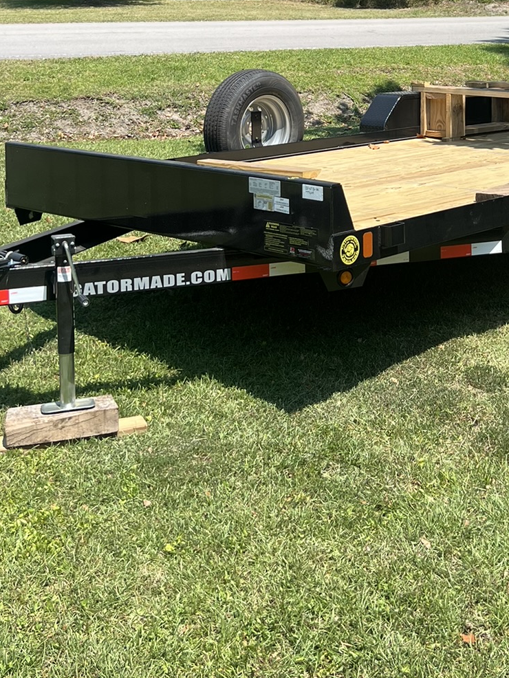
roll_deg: -1.1
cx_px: 399
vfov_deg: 34.4
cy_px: 127
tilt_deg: -8.9
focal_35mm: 54
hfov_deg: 26.6
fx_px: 1058
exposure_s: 1/2513
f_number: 1.5
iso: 50
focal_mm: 5.7
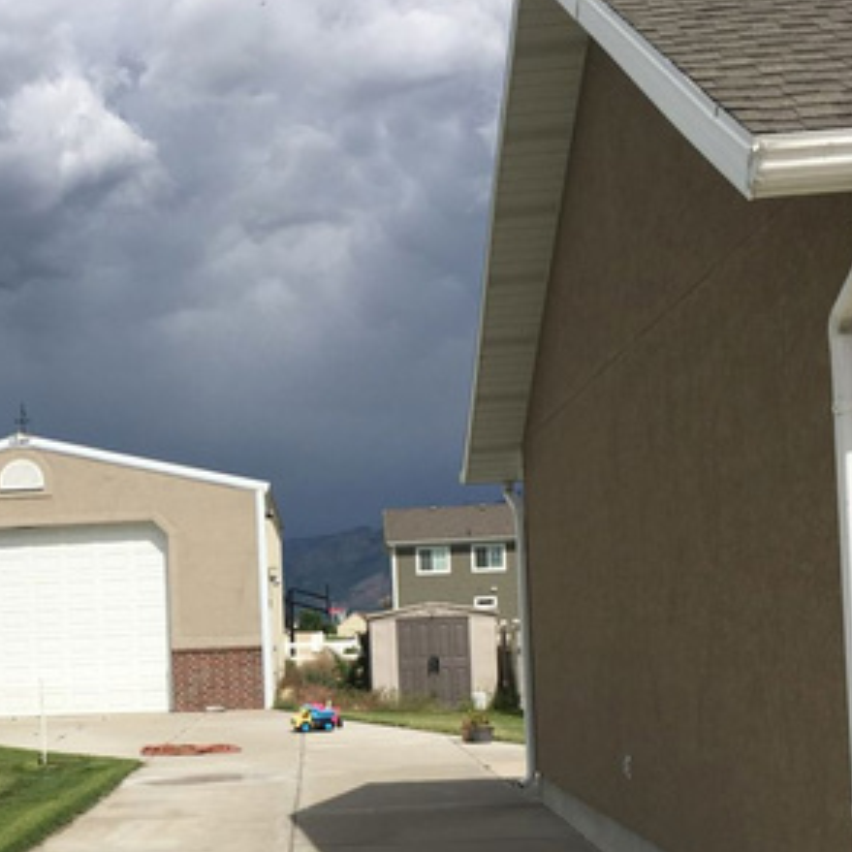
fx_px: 1559
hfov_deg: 29.7
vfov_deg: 30.1
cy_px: 631
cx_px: 145
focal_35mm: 56
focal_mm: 4.15
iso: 25
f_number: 2.2
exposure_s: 1/2959
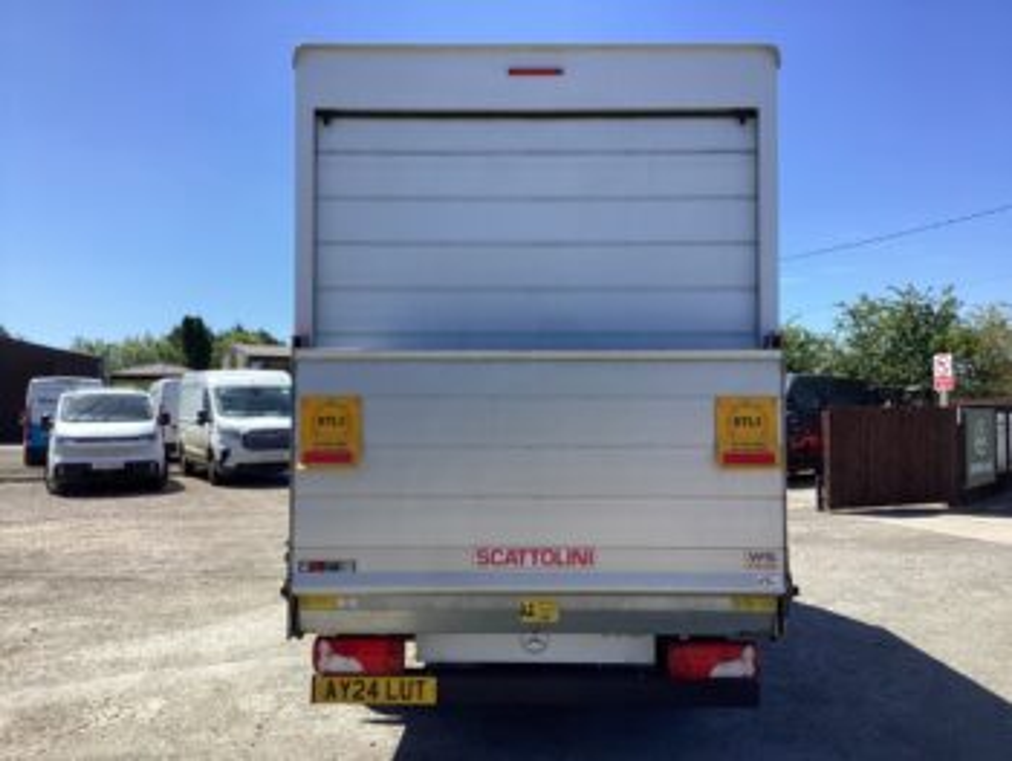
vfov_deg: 45.5
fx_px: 907
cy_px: 380
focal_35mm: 31
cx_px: 506
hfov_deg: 58.3
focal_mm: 3.3
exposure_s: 1/1087
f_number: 2.4
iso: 25
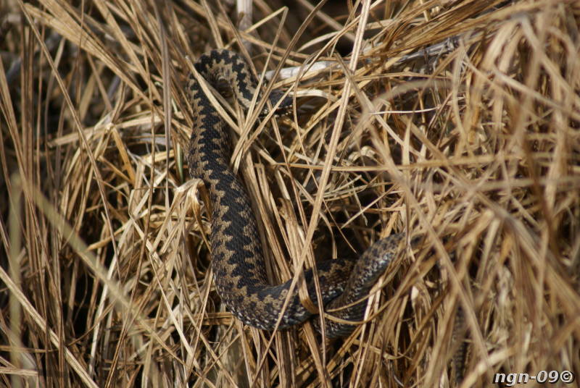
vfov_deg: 3.3
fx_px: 6777
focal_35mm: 420
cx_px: 290
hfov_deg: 4.9
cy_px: 194
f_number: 5.6
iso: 160
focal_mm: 280
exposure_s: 1/500
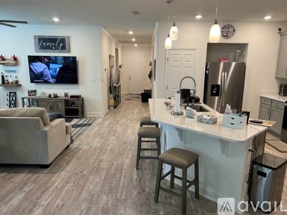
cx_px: 144
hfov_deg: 67.3
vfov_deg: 53.0
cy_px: 108
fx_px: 216
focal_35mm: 26
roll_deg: -1.0
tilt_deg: -10.4
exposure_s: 1/60
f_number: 1.5
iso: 80
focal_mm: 5.7
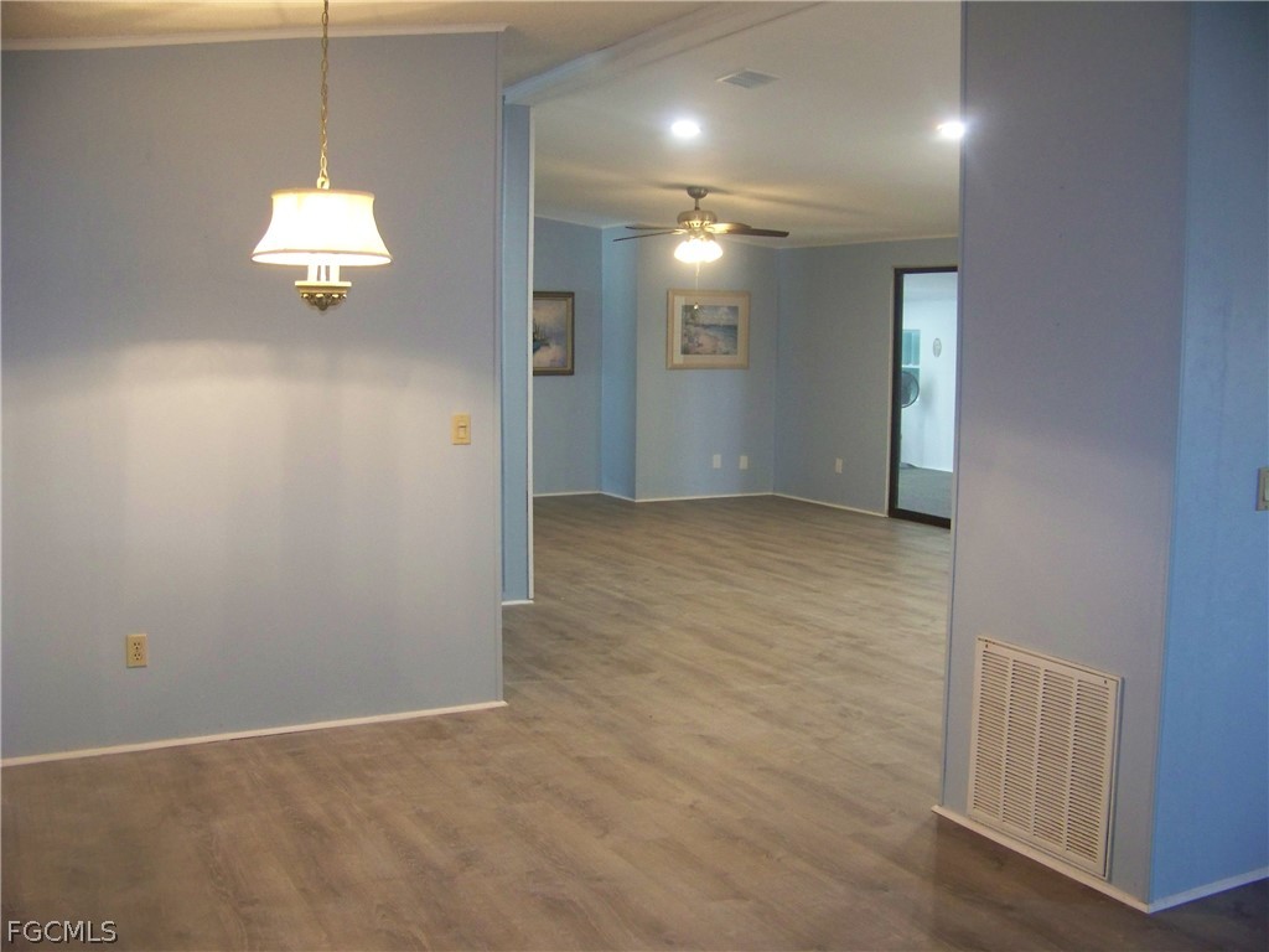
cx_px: 634
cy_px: 476
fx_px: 1320
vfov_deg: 39.7
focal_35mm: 36
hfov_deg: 51.4
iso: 200
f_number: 2.8
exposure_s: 1/30
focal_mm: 5.85
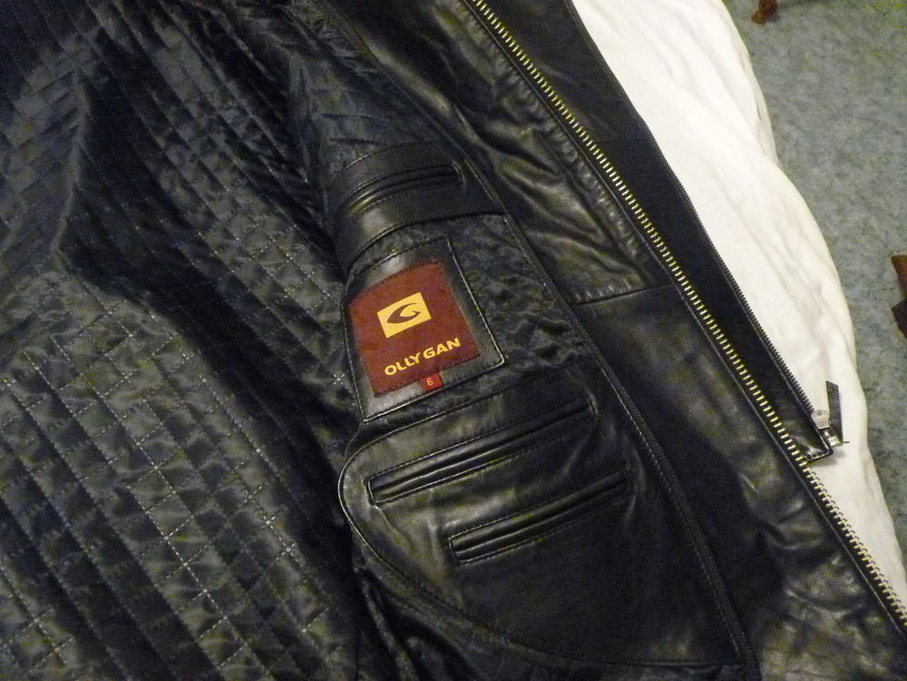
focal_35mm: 27
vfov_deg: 51.4
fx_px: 707
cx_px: 454
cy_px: 340
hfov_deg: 65.3
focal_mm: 4.8
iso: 1600
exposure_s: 1/15
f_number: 2.8
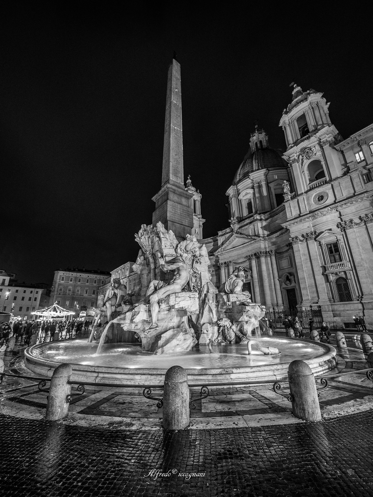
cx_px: 186
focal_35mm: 14
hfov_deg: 85.7
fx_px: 201
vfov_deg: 102.1
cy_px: 248
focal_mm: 7
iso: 1000
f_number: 3.2
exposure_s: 1/10
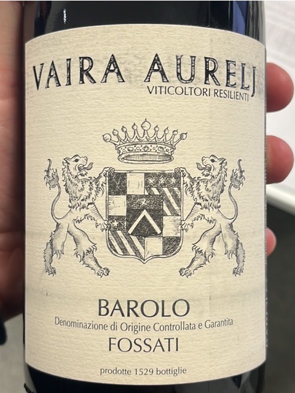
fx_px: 307
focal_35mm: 27
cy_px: 196
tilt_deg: -69.3
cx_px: 148
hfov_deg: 51.4
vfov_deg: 65.3
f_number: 1.6
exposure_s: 1/50
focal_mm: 5.1
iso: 64
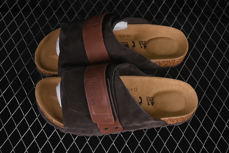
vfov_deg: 18.2
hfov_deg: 27.0
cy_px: 76
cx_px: 114
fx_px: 477
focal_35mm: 75
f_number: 6.3
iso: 160
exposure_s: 1/60
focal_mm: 50
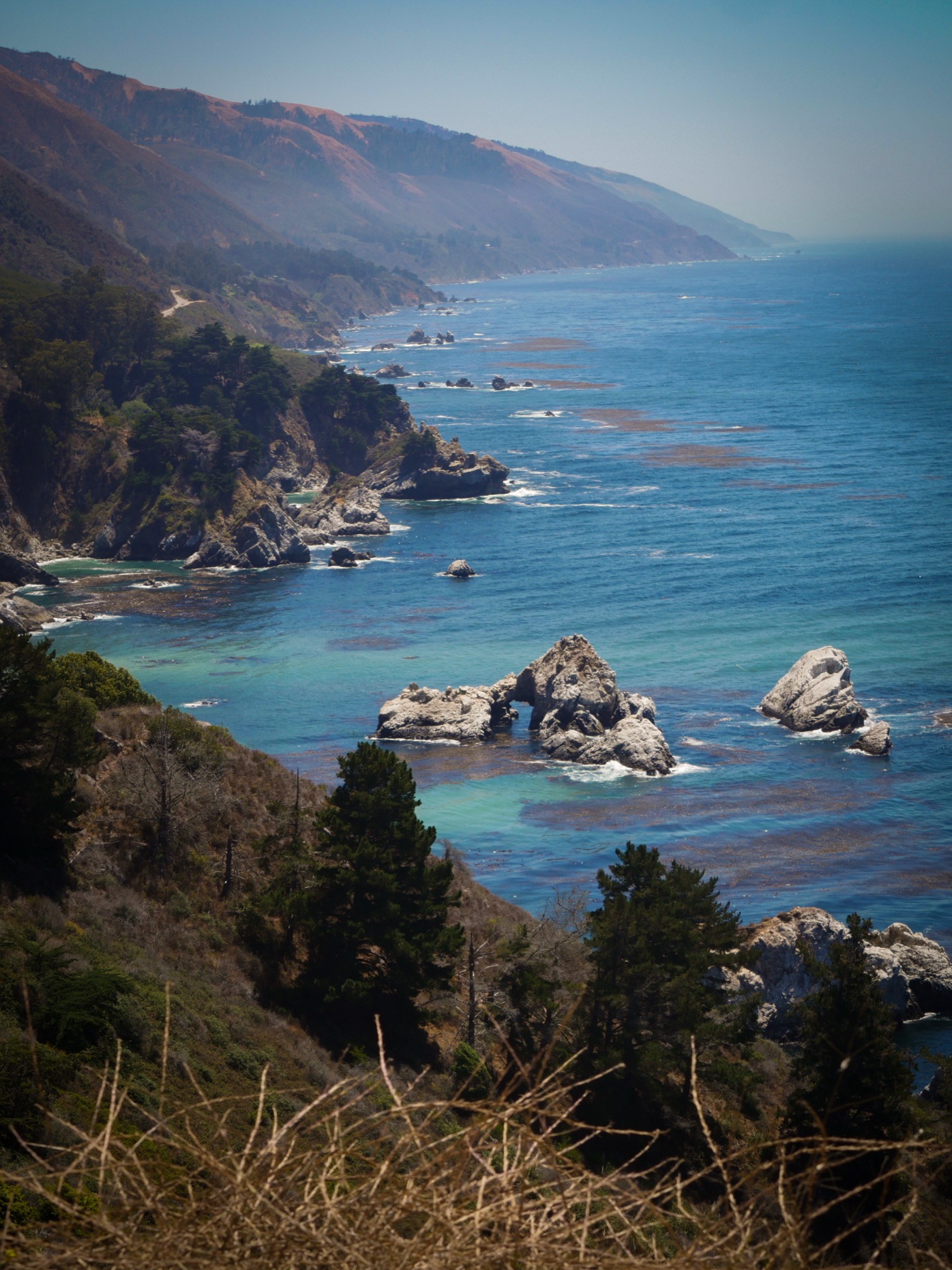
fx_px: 3299
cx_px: 476
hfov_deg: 16.4
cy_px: 635
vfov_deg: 21.8
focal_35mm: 90
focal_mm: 45
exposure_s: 1/500
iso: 200
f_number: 7.1
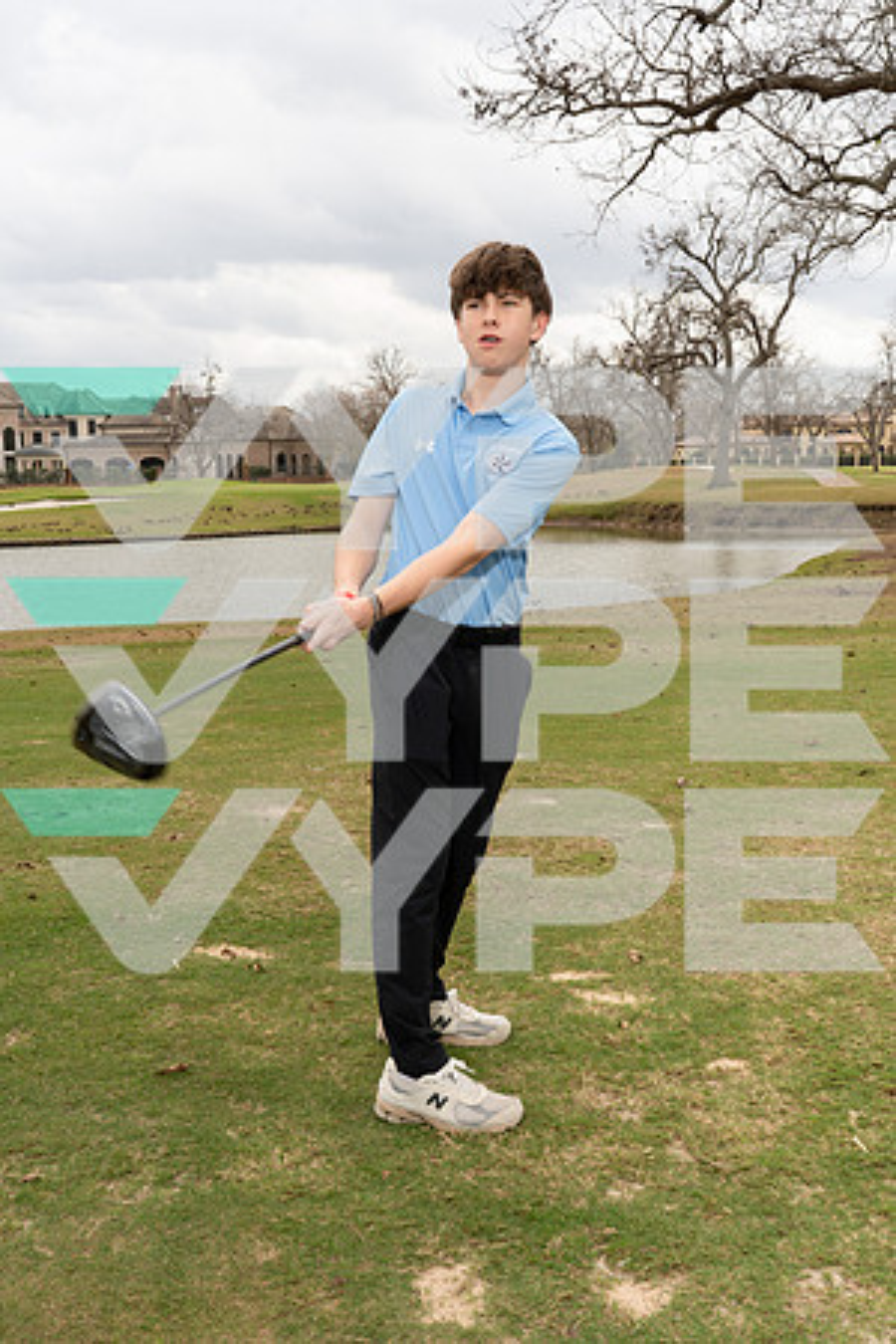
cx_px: 448
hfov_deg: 35.1
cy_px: 672
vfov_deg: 50.7
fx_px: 1419
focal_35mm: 38
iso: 400
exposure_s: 1/250
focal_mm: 38
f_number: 10
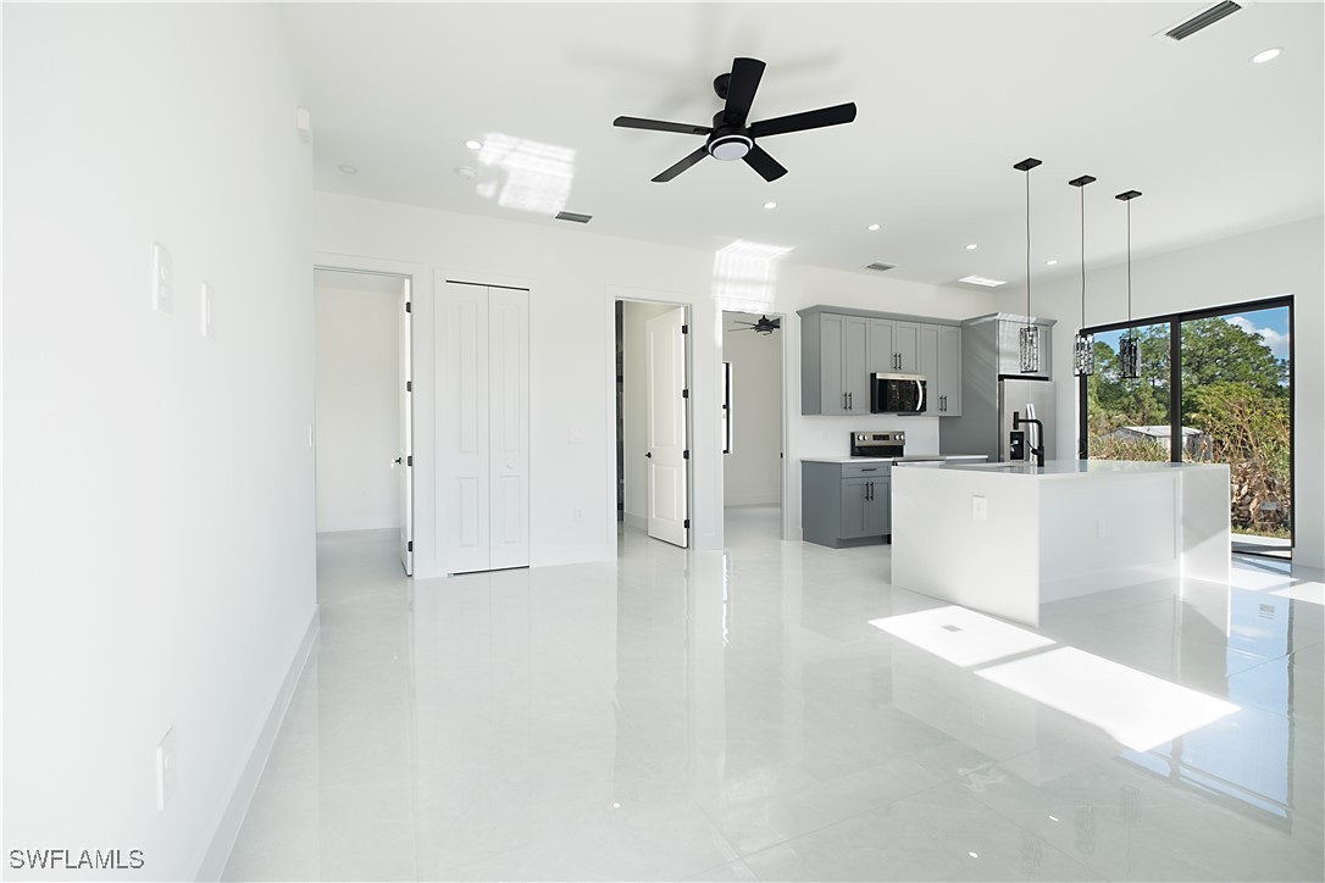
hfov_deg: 100.4
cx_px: 662
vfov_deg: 77.3
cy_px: 442
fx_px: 552
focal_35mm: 15
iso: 160
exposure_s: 1/105
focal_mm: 10
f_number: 5
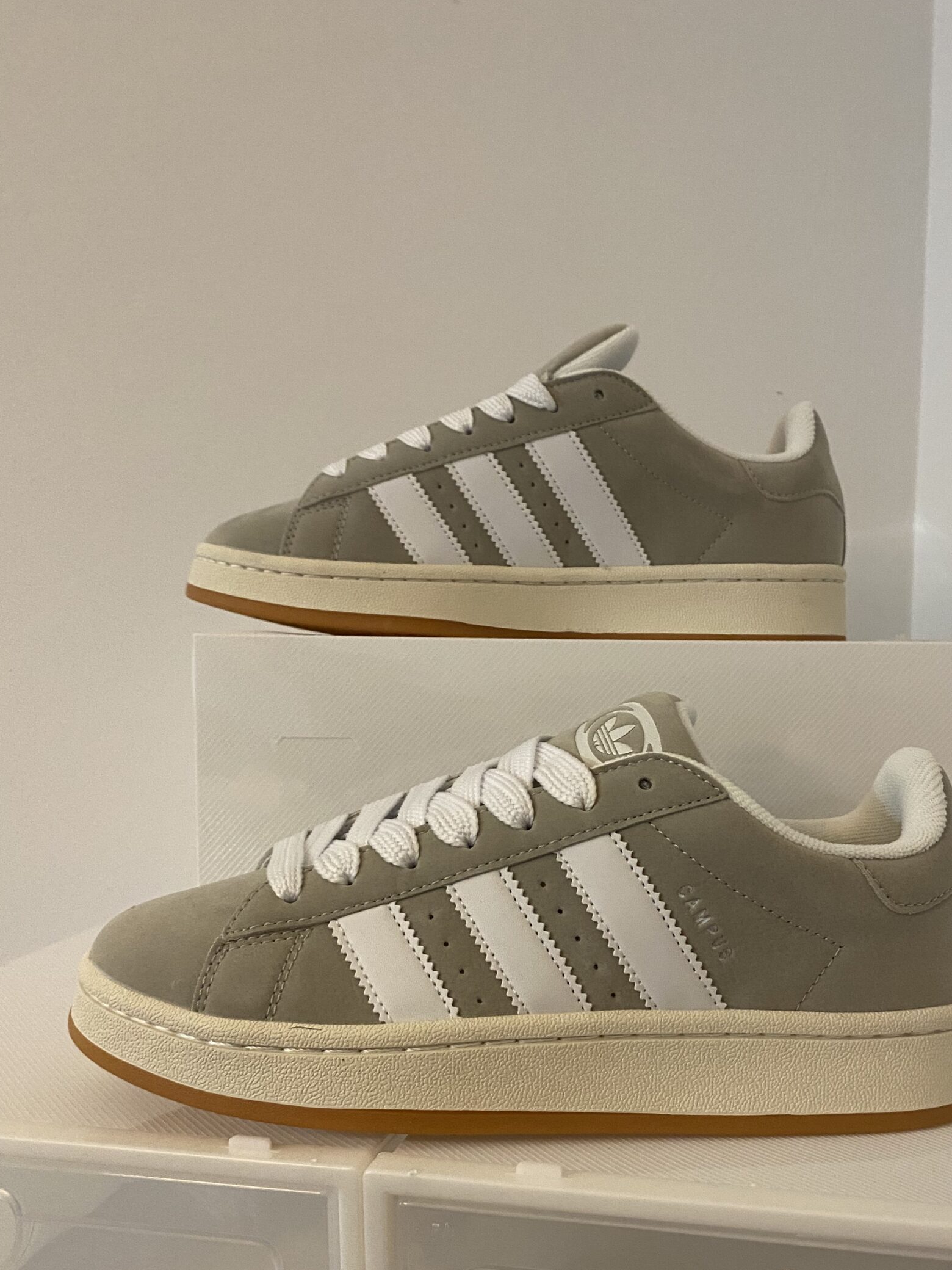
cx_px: 552
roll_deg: -1.0
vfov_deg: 56.4
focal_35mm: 32
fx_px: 1173
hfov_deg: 44.0
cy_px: 766
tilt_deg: -3.1
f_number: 1.8
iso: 250
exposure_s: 1/50
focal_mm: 4.25
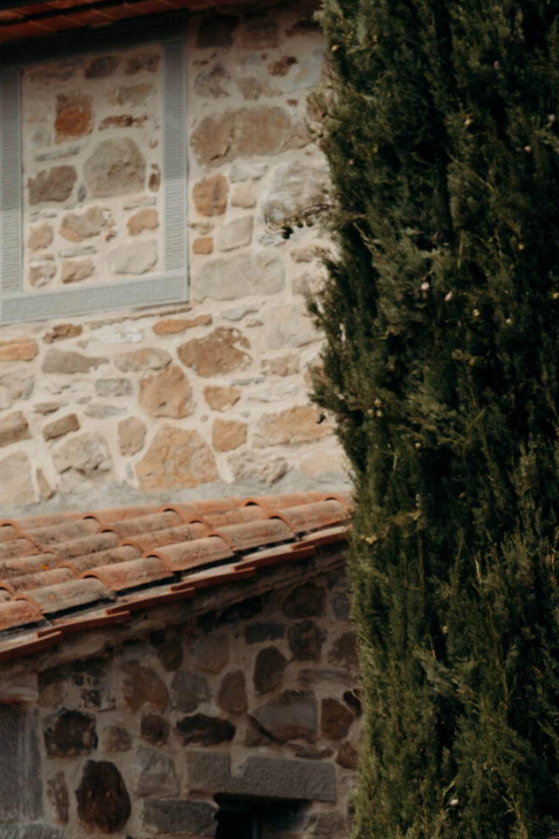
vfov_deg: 14.8
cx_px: 694
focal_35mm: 135
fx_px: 3144
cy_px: 938
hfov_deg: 10.0
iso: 125
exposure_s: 1/320
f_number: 5.6
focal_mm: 50
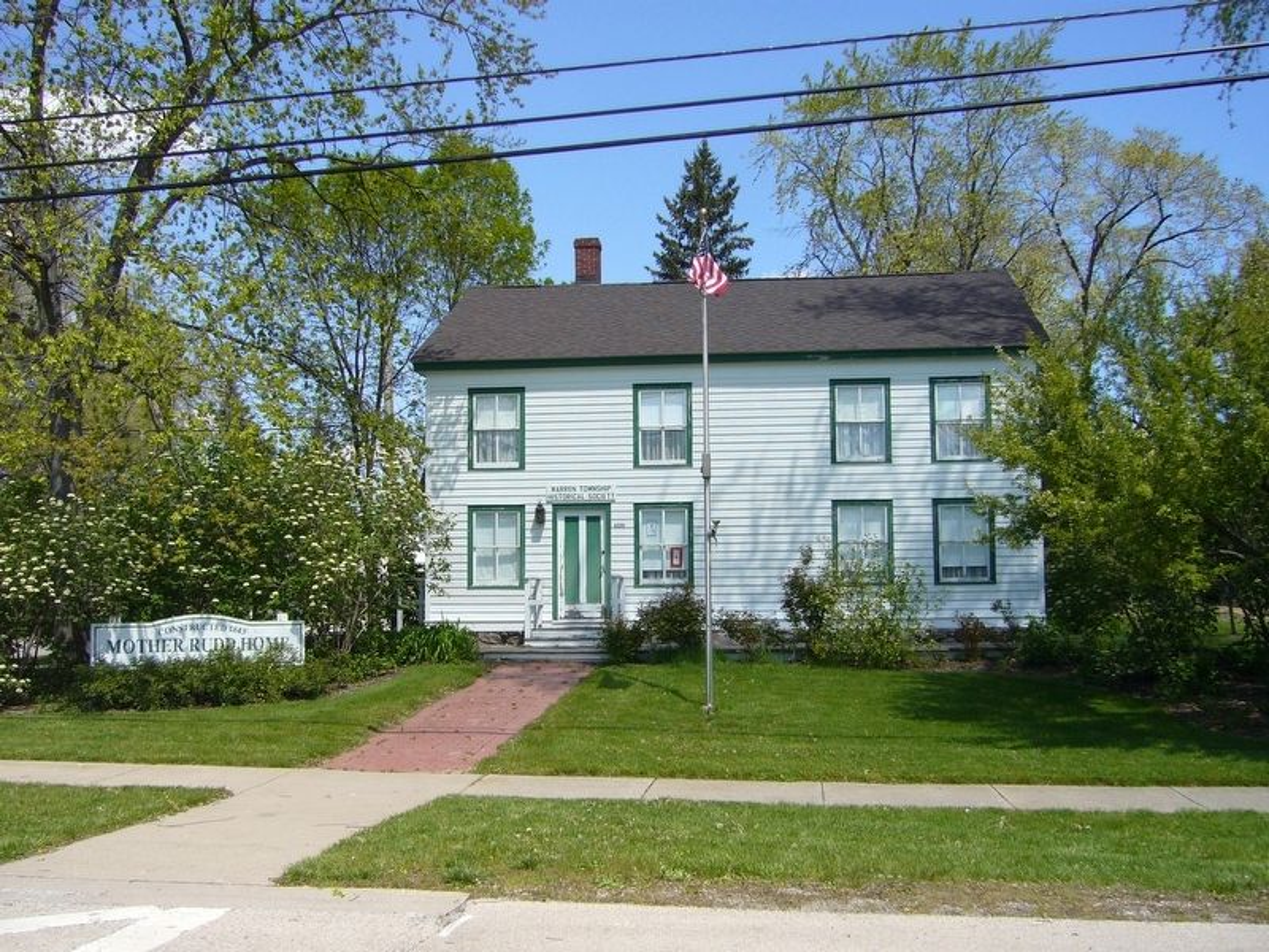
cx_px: 634
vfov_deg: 40.7
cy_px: 476
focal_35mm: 35
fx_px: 1283
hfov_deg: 52.6
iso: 100
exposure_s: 1/400
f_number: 5.6
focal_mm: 5.8
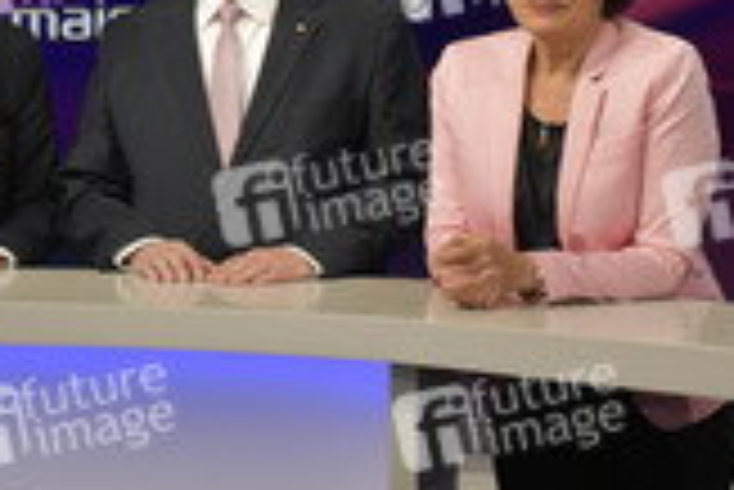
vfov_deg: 14.6
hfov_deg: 20.7
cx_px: -61
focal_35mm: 94
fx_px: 1918
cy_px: 306
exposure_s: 1/200
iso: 2000
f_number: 5.6
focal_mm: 34
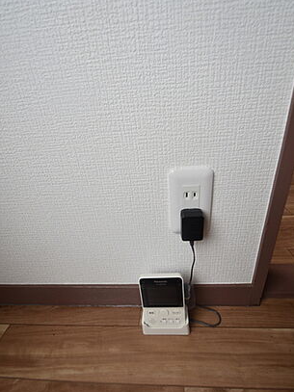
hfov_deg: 74.7
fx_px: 193
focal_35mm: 17
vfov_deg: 90.8
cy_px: 213
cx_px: 152
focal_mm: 10
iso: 360
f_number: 5.6
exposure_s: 1/250
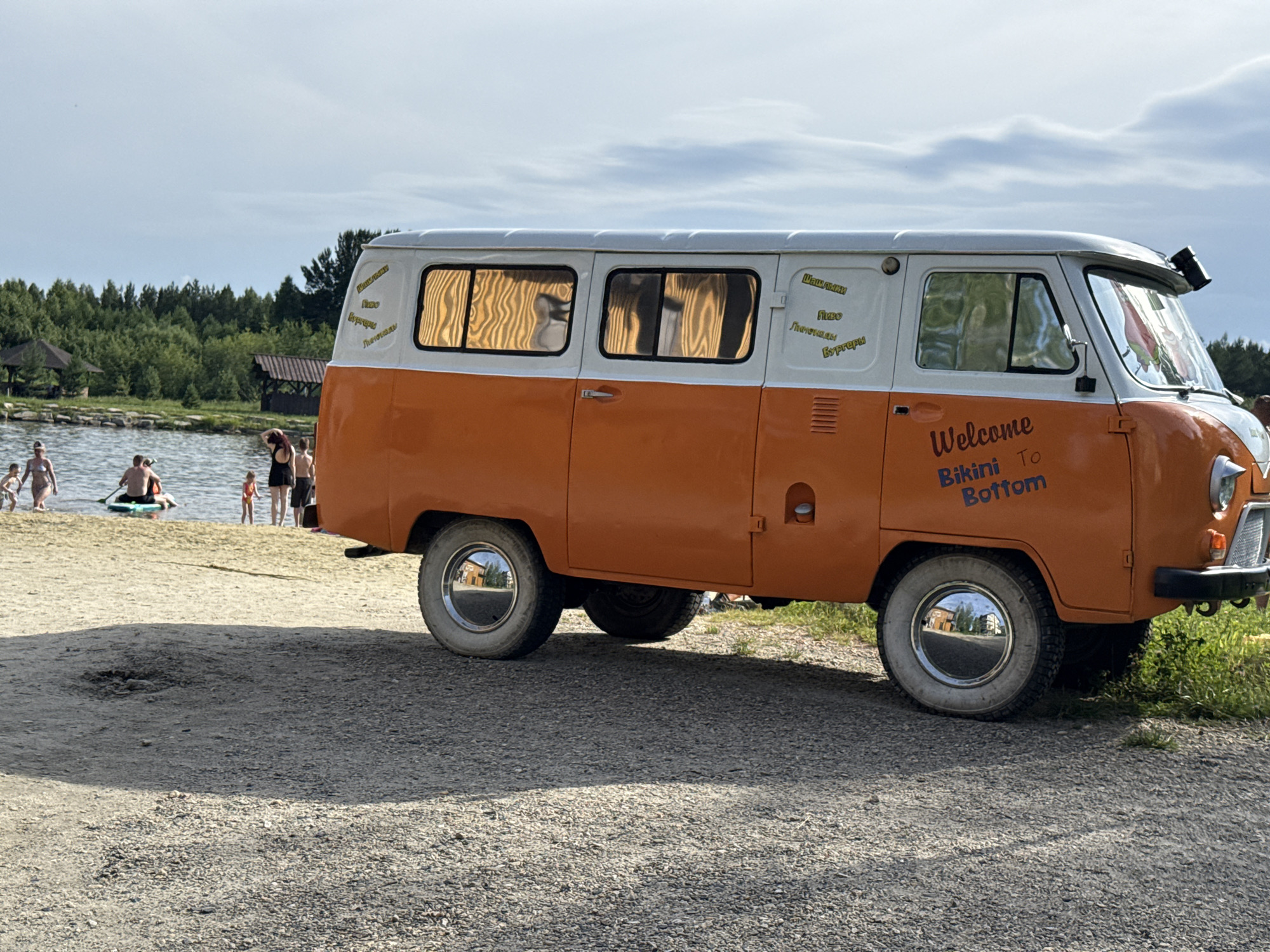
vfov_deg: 30.3
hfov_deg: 39.7
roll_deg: -2.8
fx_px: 1761
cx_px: 635
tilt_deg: -2.1
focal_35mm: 48
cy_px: 476
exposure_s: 1/6536
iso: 100
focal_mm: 6.76
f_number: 1.78
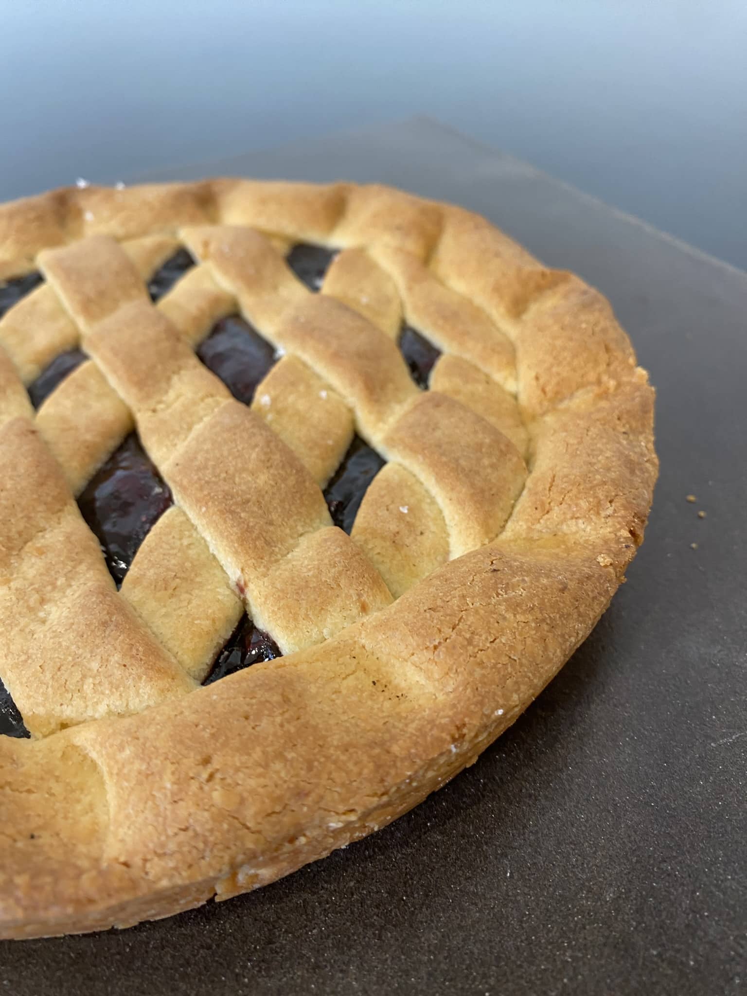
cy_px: 498
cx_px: 374
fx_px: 719
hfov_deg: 54.9
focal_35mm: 25
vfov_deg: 69.4
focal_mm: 4.25
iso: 125
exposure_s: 1/50
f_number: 1.8
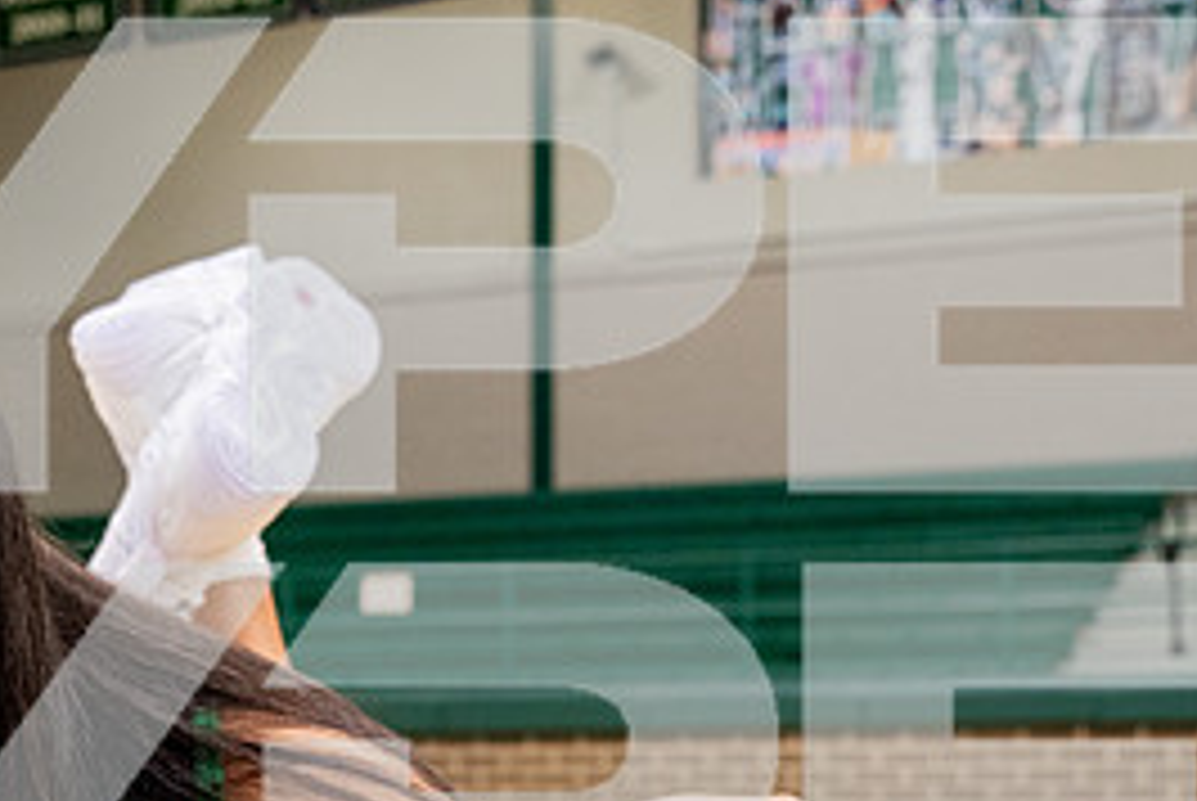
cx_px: 153
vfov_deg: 13.4
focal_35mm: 101
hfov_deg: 19.9
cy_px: 792
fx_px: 3362
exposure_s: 1/80
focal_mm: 44
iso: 2500
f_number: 7.1
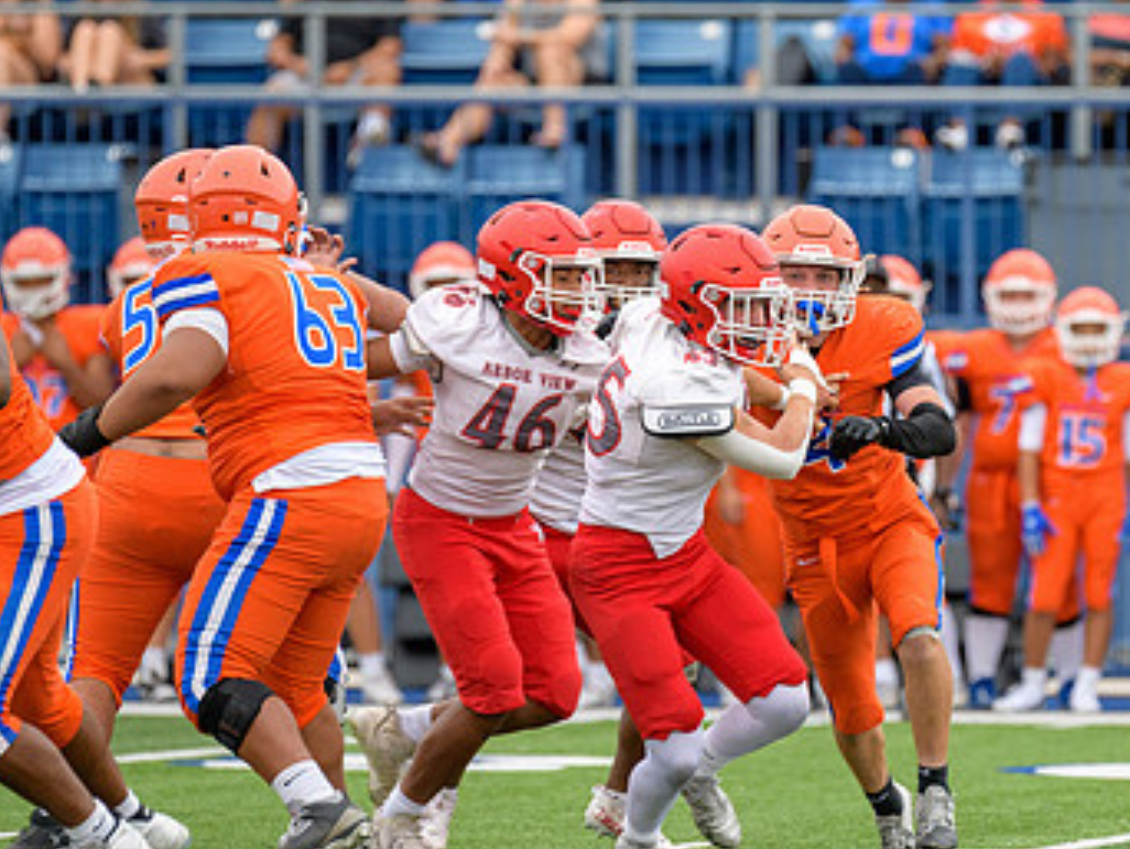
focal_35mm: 440
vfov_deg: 3.4
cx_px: 892
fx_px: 14373
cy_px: 444
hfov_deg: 4.5
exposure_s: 1/800
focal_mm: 270
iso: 900
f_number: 3.5
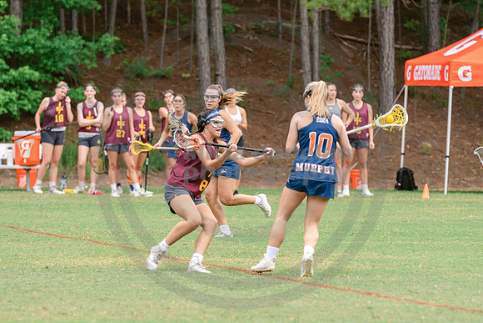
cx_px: 248
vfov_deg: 4.5
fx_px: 4133
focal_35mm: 308
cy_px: 224
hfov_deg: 6.7
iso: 250
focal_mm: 200
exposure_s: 1/800
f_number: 4
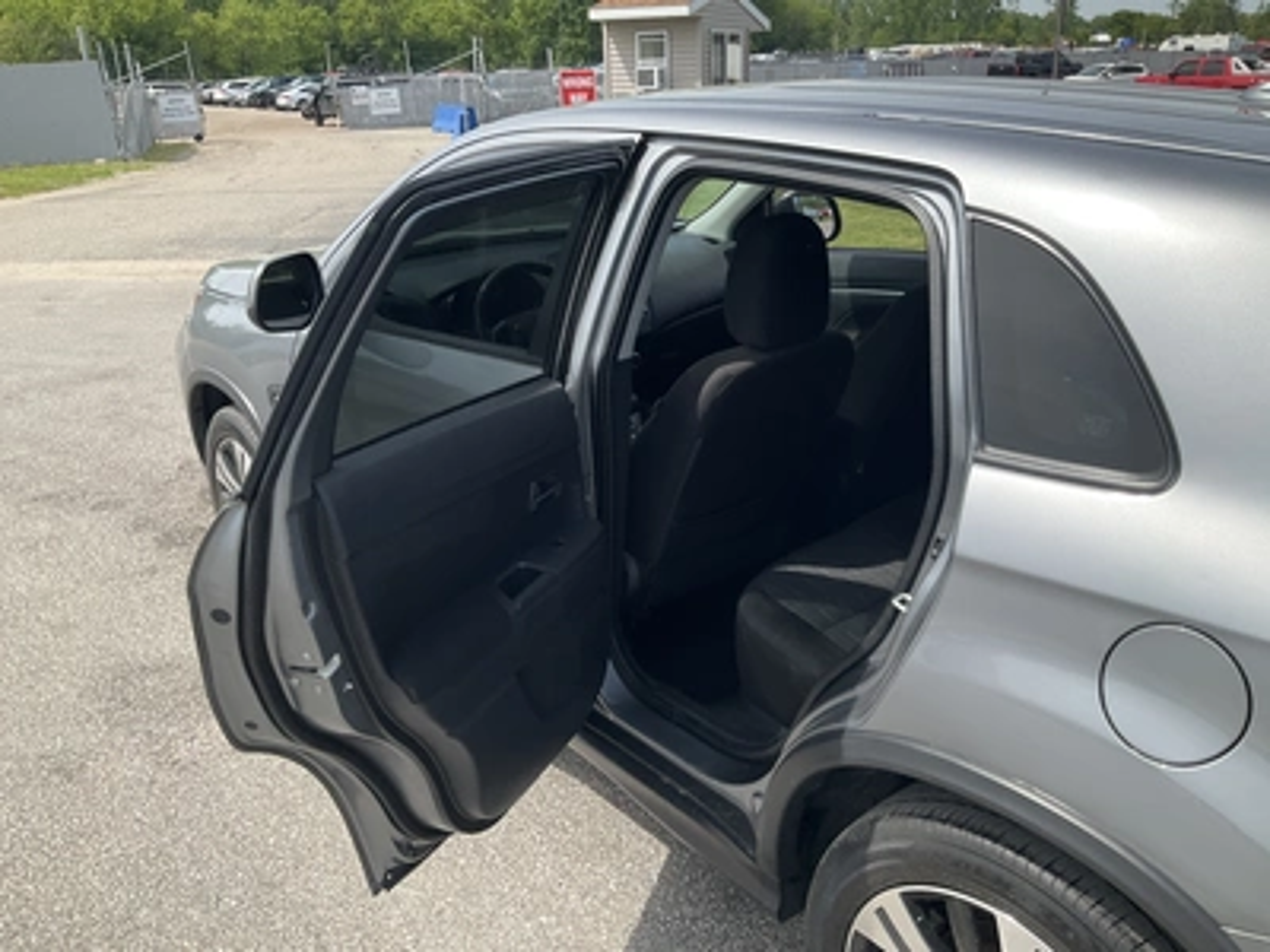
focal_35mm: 29
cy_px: 476
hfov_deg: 61.7
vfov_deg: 48.2
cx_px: 635
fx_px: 1064
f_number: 1.8
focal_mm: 3
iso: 25
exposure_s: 1/944
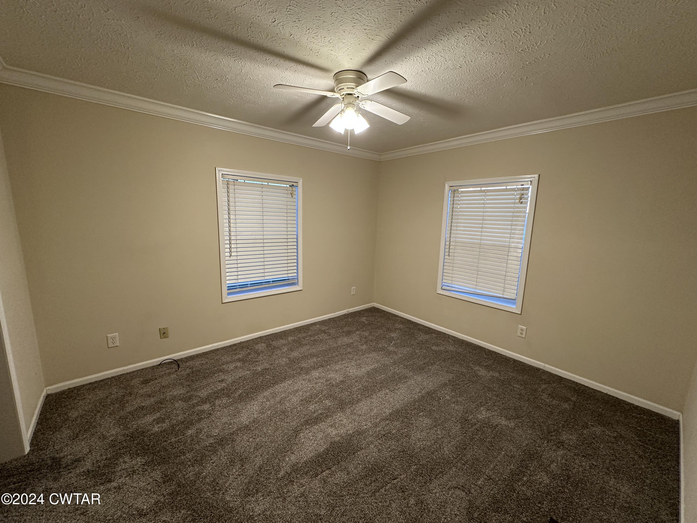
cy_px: 262
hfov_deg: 102.1
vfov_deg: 85.7
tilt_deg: -8.1
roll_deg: -1.4
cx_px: 348
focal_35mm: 14
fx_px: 282
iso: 200
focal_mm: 2.22
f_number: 2.2
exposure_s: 1/60
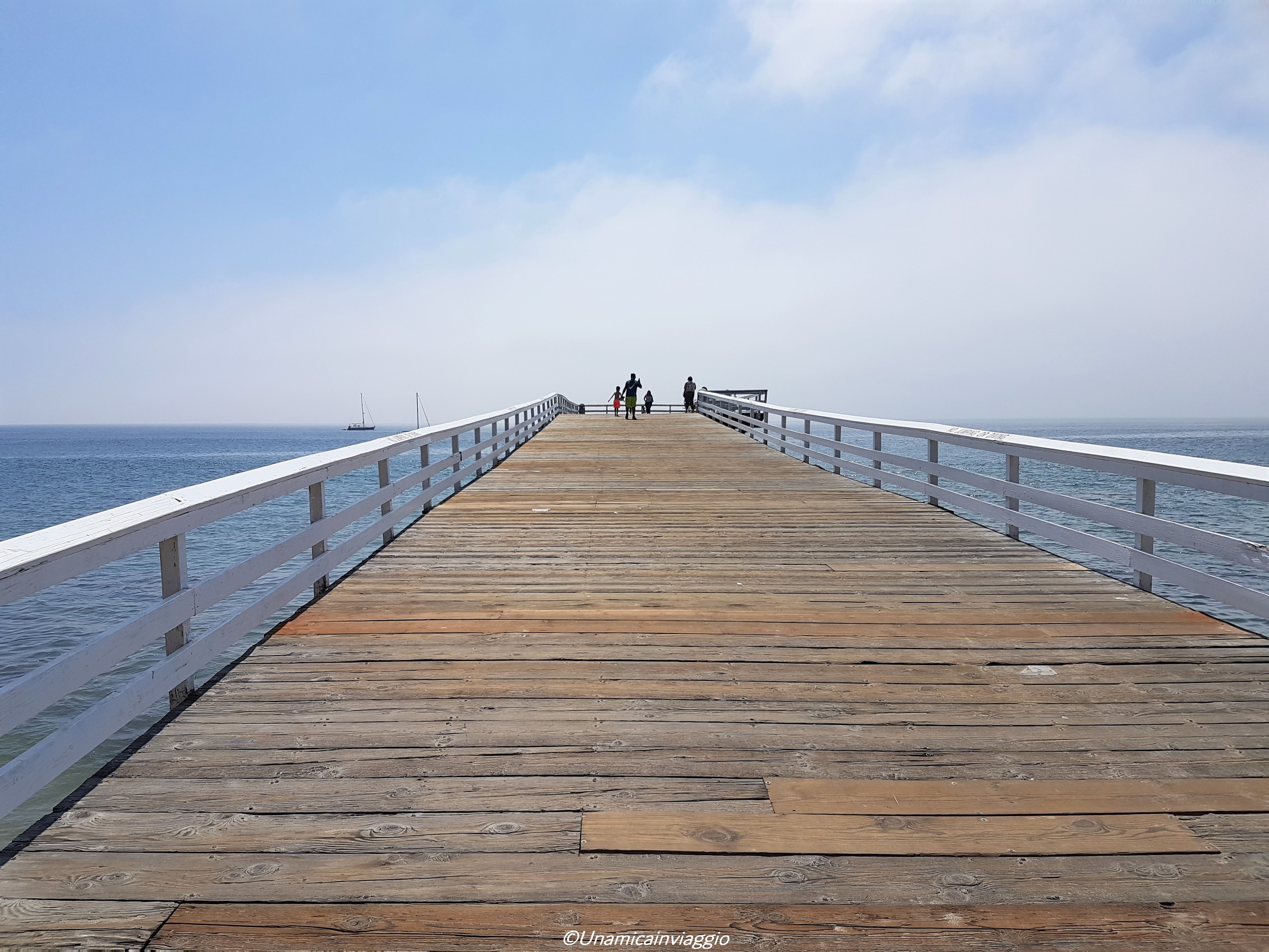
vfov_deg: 53.1
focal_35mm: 26
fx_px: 953
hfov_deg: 67.3
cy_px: 476
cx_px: 634
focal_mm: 4.2
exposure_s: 1/5024
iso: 40
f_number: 1.7
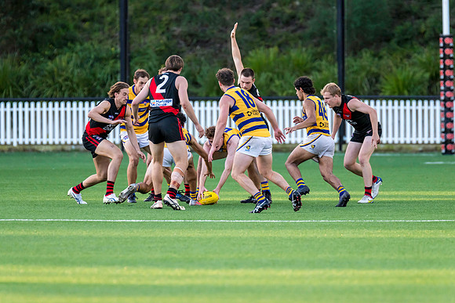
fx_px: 5960
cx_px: 223
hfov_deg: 4.4
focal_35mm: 471
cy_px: 154
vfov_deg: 2.9
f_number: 4
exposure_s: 1/2000
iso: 800
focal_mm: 360
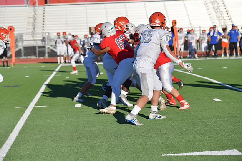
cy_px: 80
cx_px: 121
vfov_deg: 9.8
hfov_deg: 14.7
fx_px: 941
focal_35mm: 140
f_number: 5.6
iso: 320
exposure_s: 1/3200
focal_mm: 140
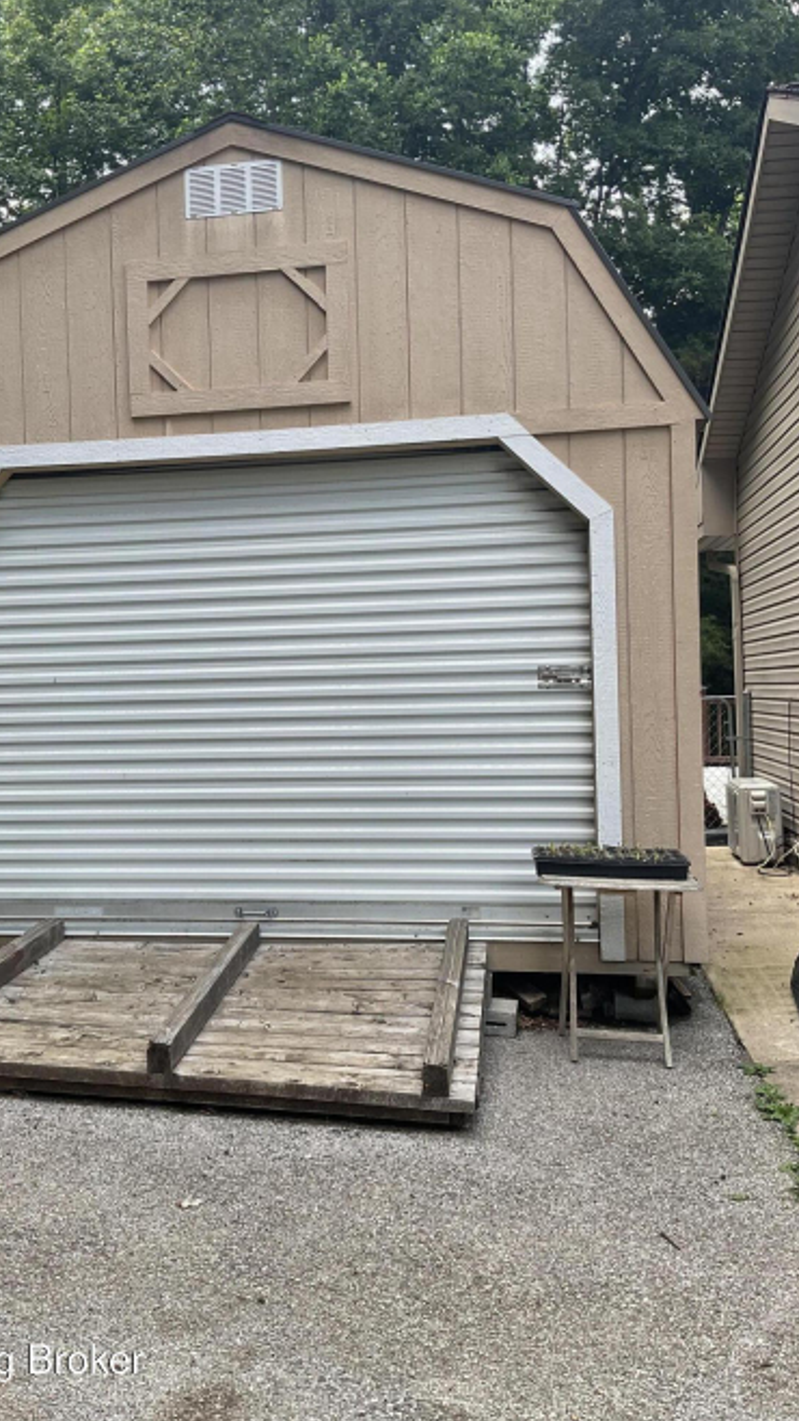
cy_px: 705
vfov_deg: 61.0
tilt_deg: -0.8
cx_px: 304
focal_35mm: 32
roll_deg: +1.6
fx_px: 1206
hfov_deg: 36.5
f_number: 1.8
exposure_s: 1/268
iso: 16
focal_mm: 3
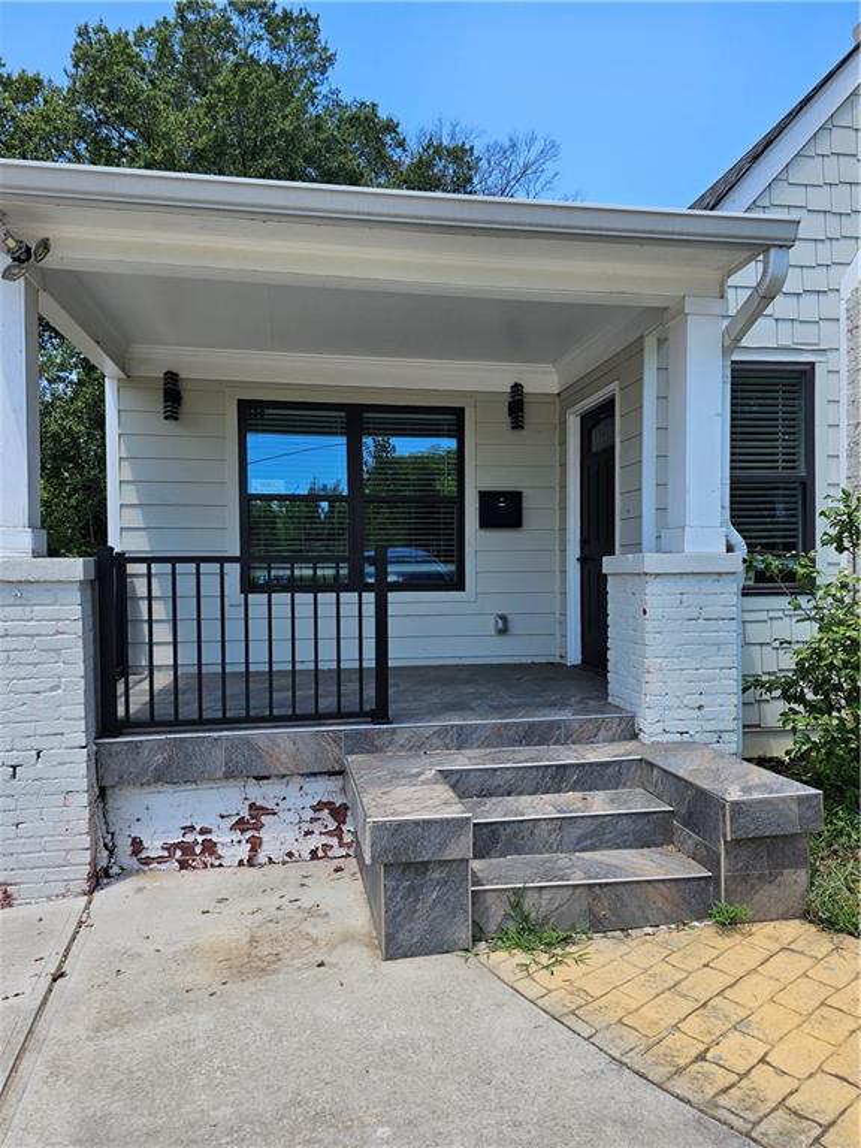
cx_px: 430
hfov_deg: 58.9
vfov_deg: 73.9
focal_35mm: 23
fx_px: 763
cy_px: 574
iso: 10
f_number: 1.7
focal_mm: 6.3
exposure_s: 1/279
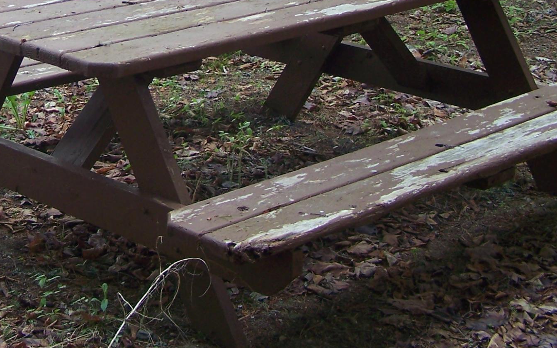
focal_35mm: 90
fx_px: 1366
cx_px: 81
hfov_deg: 22.6
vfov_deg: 14.1
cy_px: -70
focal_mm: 6.3
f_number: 2.8
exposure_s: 1/80
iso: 64
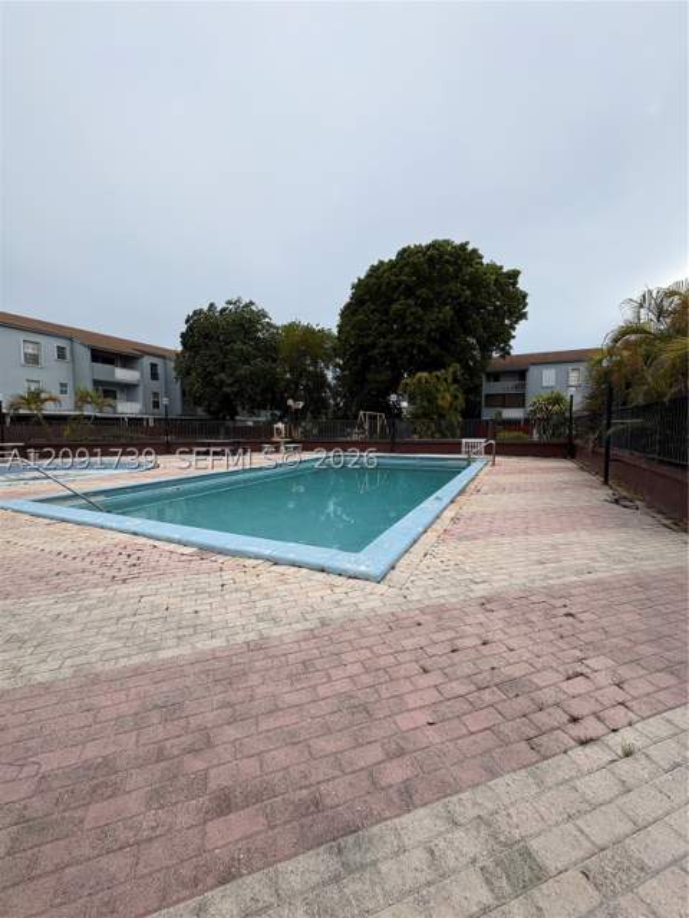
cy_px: 459
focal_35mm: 14
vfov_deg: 102.1
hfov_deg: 85.7
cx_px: 344
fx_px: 372
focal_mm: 2.22
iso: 40
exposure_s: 1/687
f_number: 2.2
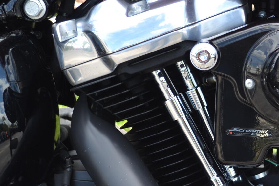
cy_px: 182
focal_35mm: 120
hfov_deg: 16.6
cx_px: 295
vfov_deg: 11.3
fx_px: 930
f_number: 5.6
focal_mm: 34
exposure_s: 1/125
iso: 125
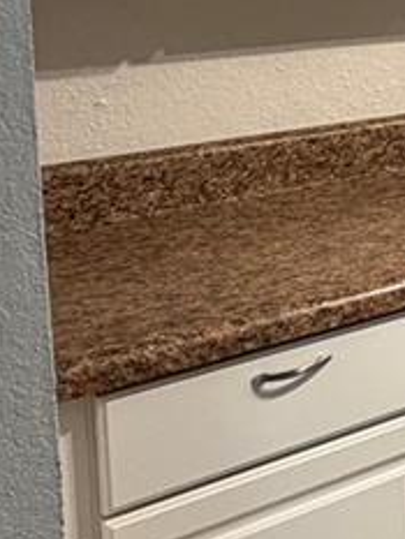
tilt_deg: -6.2
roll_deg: +0.2
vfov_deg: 25.8
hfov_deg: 15.9
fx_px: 1122
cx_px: 817
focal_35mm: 72
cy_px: 14
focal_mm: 2.22
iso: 250
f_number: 2.2
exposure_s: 1/120
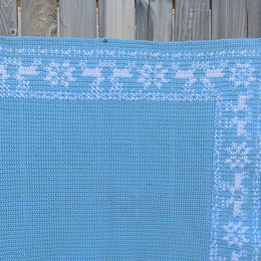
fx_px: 461
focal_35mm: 54
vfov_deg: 31.3
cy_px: 181
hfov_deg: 31.6
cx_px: 123
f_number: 3.1
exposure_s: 1/500
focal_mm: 4.5
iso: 125
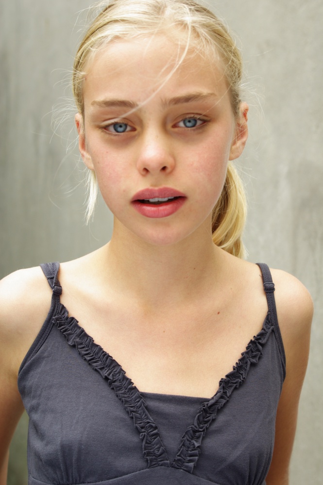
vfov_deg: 31.2
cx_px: 162
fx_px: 870
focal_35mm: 64
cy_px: 242
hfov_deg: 21.0
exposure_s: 1/80
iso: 100
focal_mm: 43
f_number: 5.6
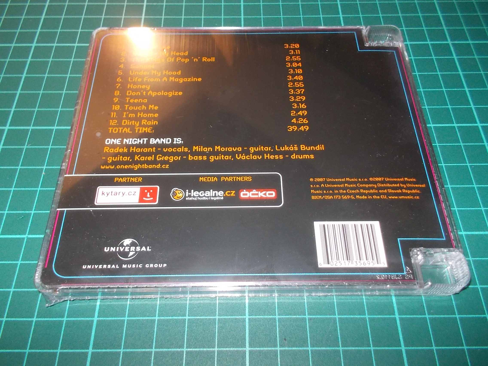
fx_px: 409
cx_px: 244
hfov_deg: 61.7
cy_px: 183
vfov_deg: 48.2
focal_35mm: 29
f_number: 3.3
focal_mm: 4.1
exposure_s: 1/30
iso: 200
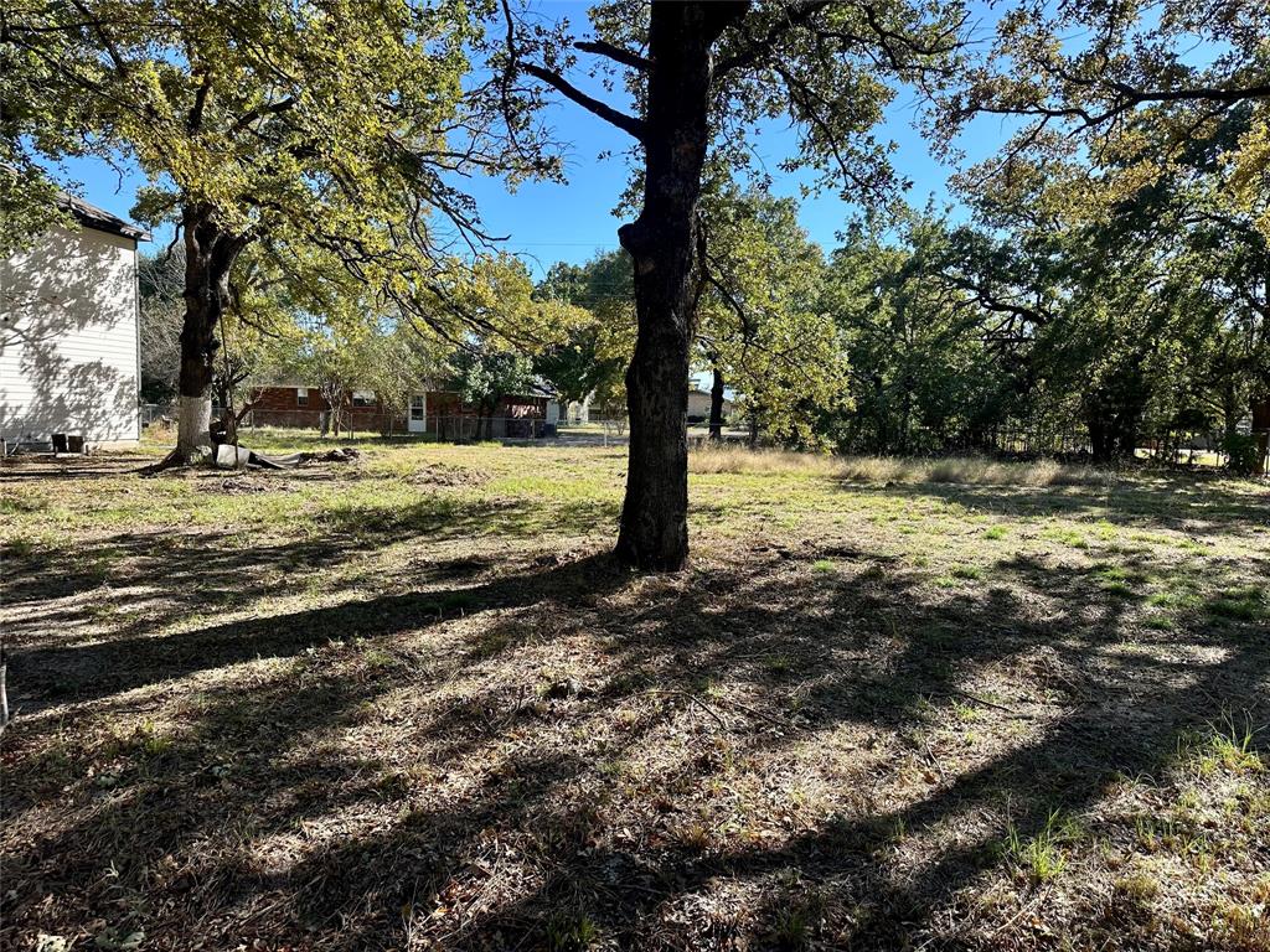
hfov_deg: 71.6
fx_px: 881
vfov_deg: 56.8
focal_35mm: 24
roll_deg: -1.7
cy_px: 476
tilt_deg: -3.5
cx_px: 635
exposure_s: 1/1495
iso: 80
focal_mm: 6.86
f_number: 1.78
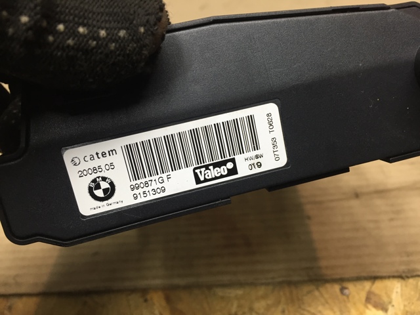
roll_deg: +8.5
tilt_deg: -37.7
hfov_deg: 61.7
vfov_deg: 48.2
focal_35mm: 29
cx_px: 210
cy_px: 158
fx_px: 352
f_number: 2.2
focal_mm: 4.15
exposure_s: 1/33
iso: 50
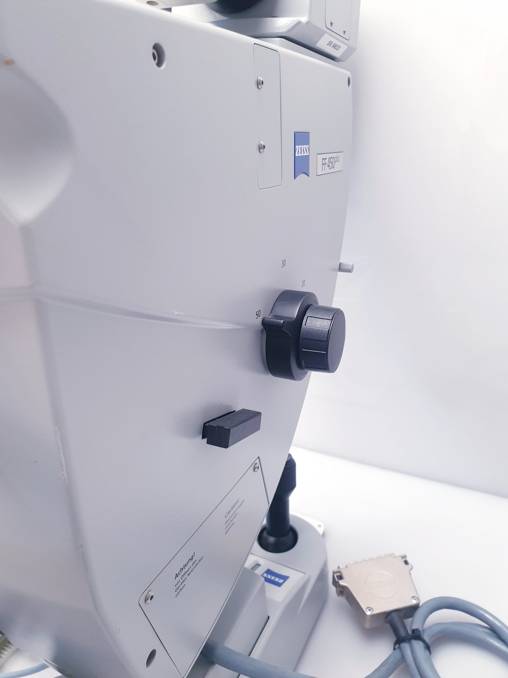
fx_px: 509
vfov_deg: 67.3
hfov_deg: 53.1
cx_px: 254
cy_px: 339
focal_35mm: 26
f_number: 2.4
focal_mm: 4.3
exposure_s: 1/50
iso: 160
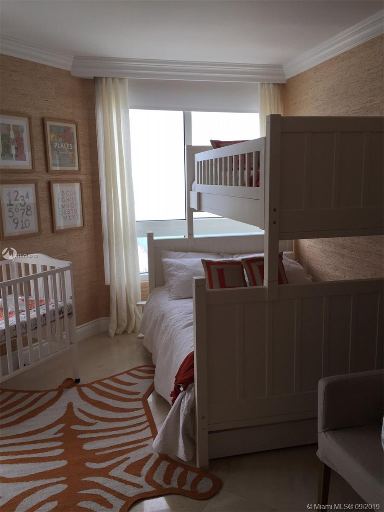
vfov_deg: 61.7
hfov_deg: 48.2
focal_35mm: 29
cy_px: 256
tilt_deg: -9.1
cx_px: 192
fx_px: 429
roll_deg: +1.0
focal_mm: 4.15
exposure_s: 1/120
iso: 32
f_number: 2.2
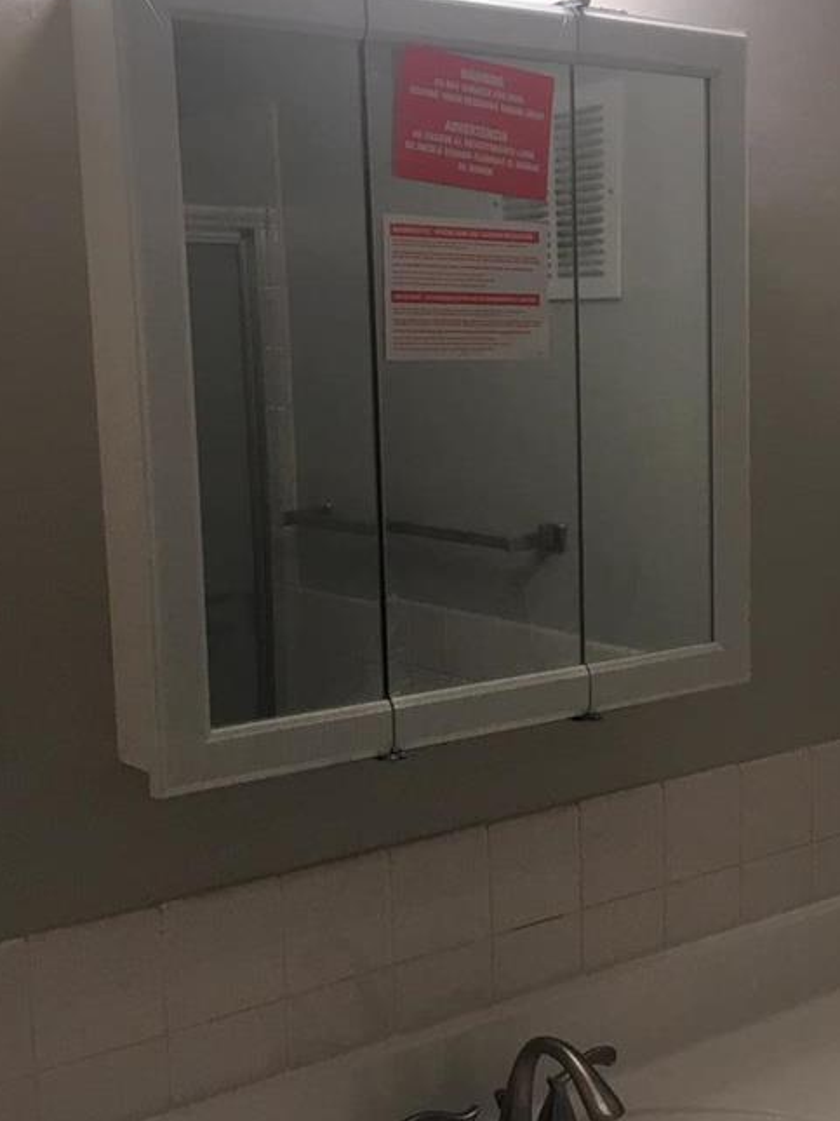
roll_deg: +0.8
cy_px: 580
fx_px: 1747
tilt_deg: -10.5
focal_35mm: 54
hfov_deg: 26.7
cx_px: 631
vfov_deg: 35.5
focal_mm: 4.15
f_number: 2.2
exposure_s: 1/30
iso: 32
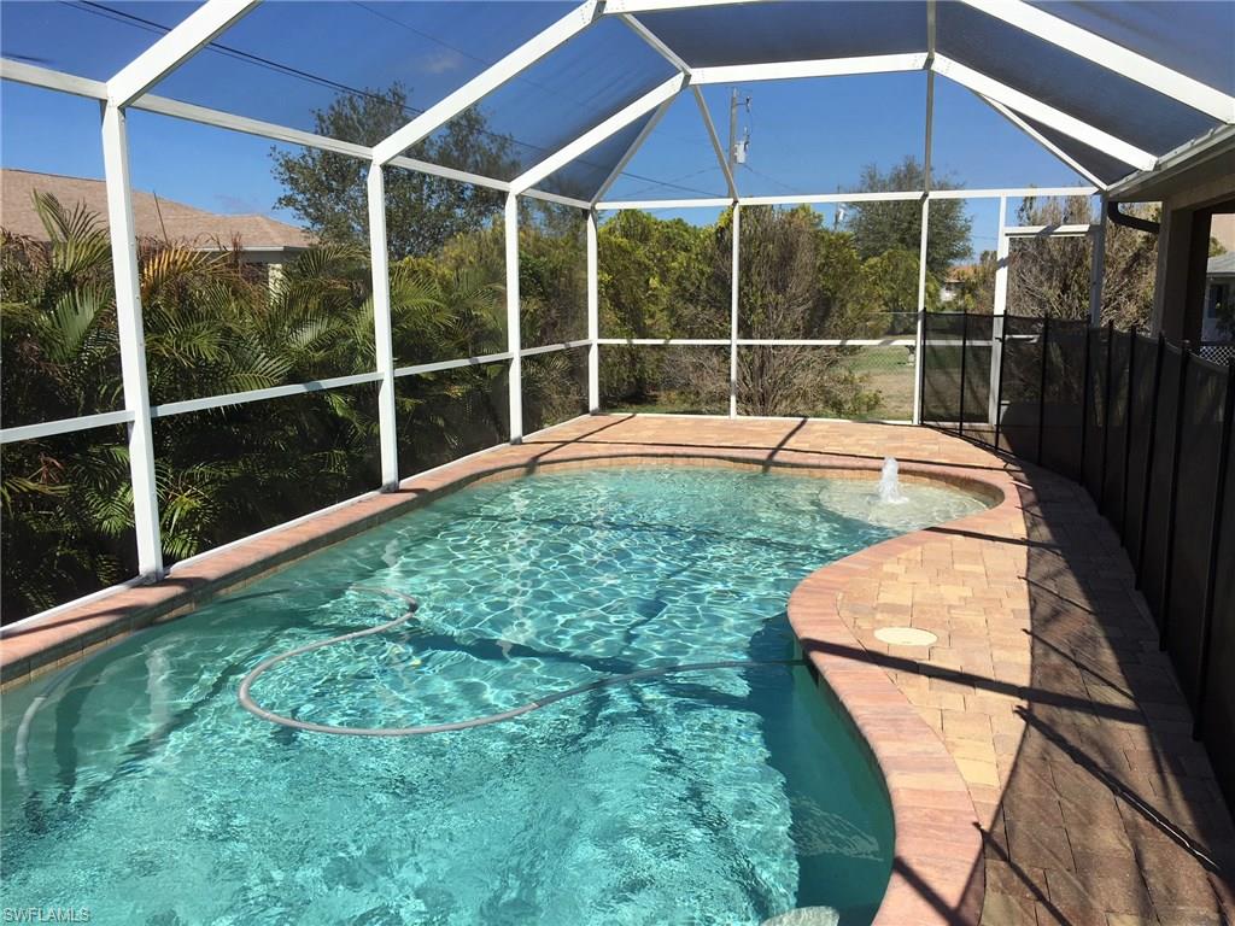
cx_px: 618
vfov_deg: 48.2
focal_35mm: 29
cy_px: 463
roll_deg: +0.0
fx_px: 1035
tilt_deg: -9.6
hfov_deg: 61.7
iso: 25
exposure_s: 1/1425
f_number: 2.2
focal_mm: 4.15
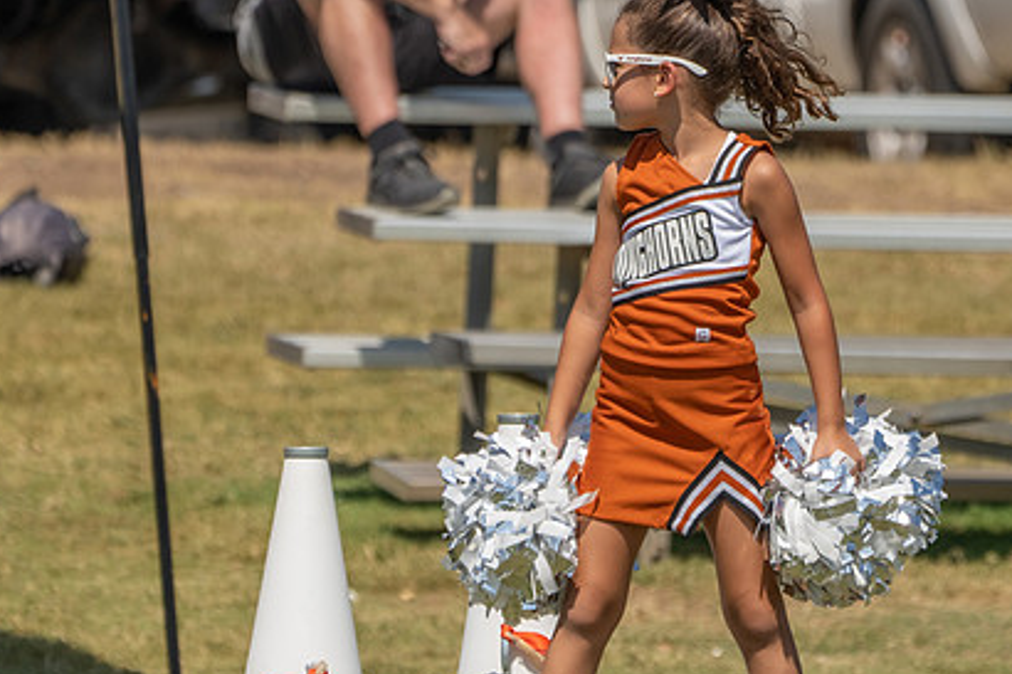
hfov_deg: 2.2
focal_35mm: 938
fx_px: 26356
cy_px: 289
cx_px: 704
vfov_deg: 1.5
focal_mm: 400
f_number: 5.6
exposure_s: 1/1000
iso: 160
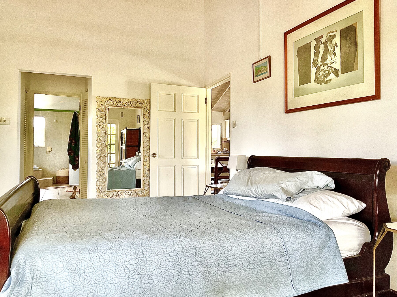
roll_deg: +0.1
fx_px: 333
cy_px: 148
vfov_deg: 48.2
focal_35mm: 29
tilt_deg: +0.7
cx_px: 198
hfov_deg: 61.7
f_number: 1.8
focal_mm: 3
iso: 64
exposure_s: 1/60
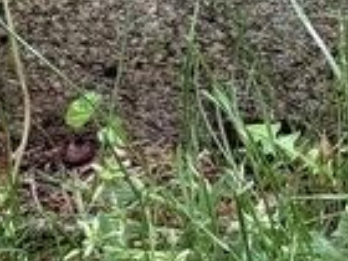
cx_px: 803
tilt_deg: -33.1
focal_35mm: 275
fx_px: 2765
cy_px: -433
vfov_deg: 5.2
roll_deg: +2.0
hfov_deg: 6.9
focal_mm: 6.76
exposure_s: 1/312
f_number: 1.78
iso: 100
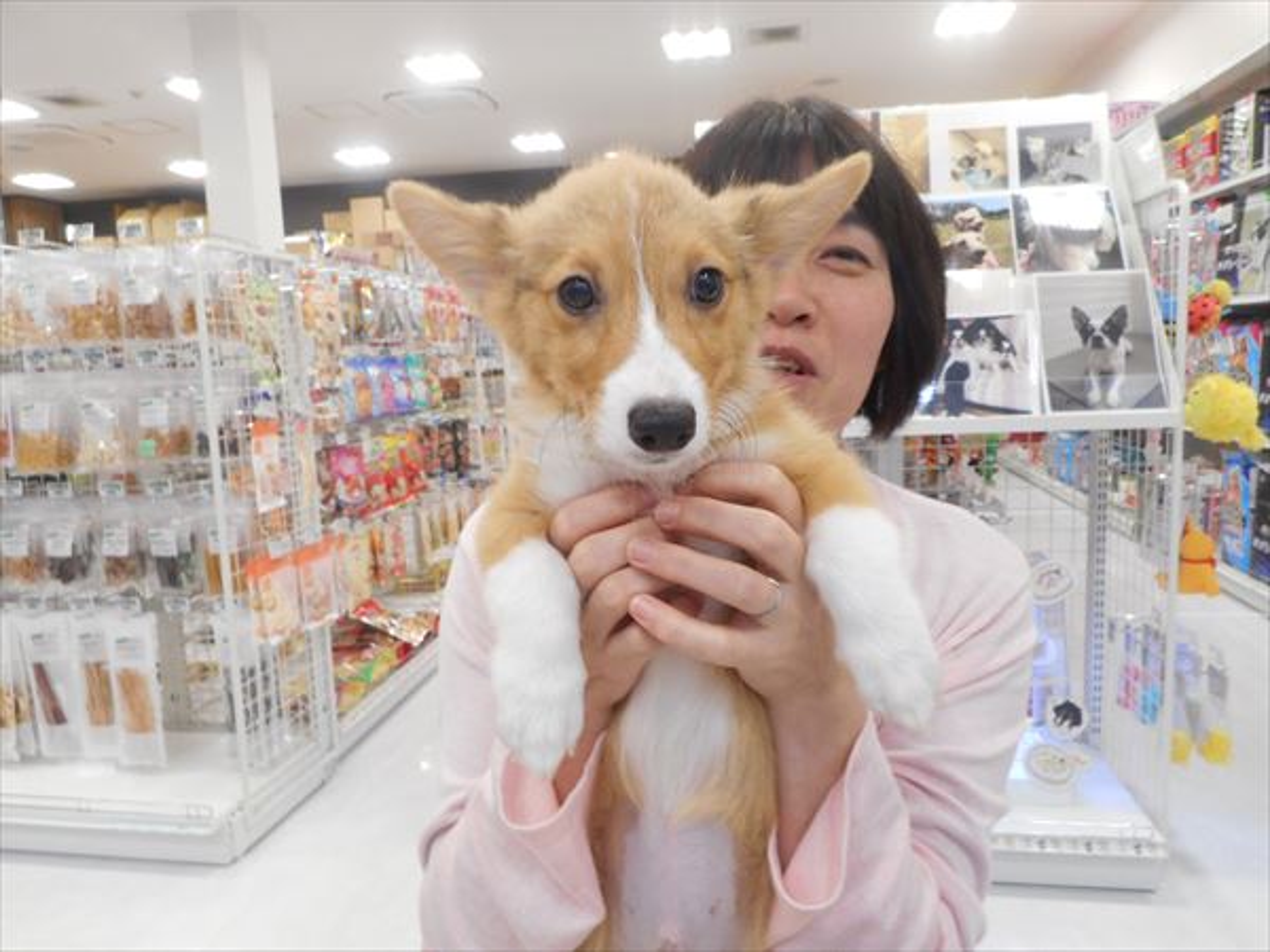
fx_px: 917
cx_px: 635
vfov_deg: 54.9
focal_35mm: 25
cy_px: 476
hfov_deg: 69.4
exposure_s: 1/30
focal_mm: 4.5
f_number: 3.7
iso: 220
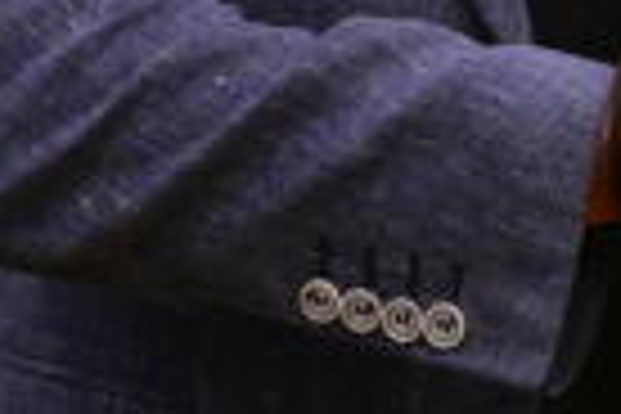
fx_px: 2898
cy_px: -418
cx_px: 544
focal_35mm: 168
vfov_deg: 7.8
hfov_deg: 12.2
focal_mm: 35
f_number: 4
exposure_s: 1/320
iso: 8000
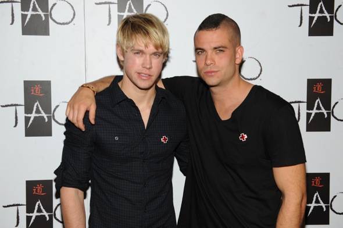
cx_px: 172
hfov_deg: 39.6
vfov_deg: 26.9
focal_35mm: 50
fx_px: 476
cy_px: 114
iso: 800
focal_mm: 50
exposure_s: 1/80
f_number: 6.3
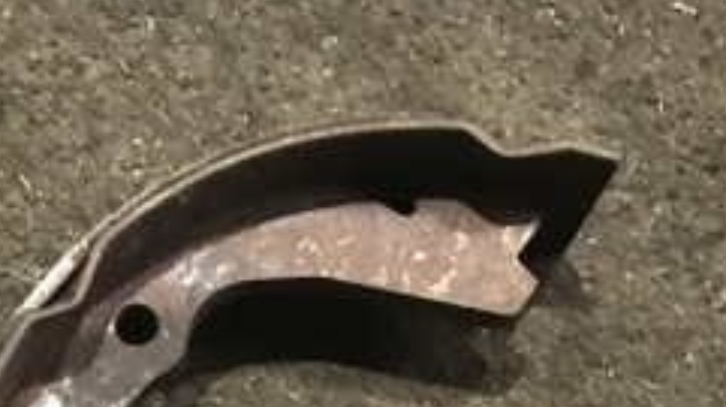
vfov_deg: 13.6
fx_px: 1558
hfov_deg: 25.7
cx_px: 120
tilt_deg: -82.4
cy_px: 689
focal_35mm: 81
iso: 100
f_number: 1.8
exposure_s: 1/4
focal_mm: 3.99
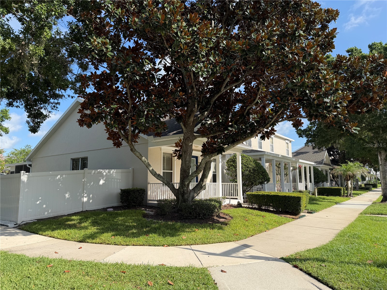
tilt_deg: +8.1
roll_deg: +0.5
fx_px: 268
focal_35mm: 24
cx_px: 194
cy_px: 145
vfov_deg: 56.8
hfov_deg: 71.6
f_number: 1.78
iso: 80
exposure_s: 1/2299
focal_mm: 6.76
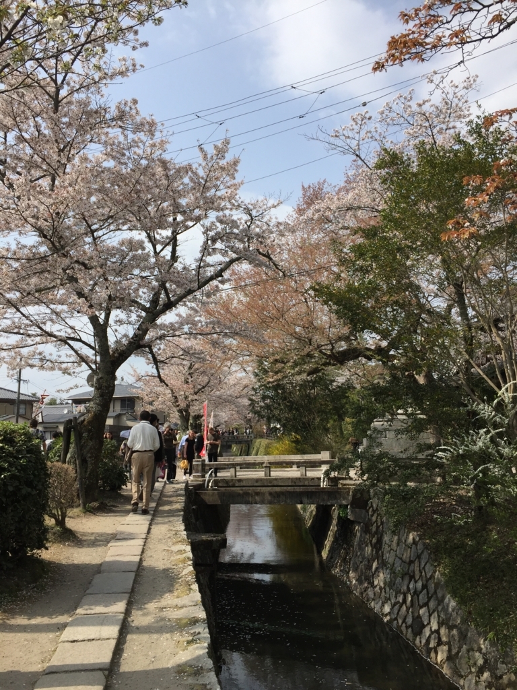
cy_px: 345
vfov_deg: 61.7
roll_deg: +0.5
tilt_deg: +8.6
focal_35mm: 29
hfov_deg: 48.2
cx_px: 258
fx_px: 577
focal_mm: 4.15
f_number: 2.2
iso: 32
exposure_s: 1/2198
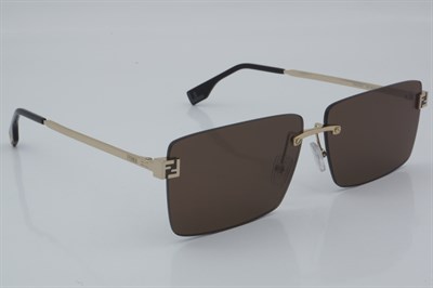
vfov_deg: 18.2
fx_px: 901
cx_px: 216
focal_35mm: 75
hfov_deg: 27.0
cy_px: 144
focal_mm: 50
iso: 100
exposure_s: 1/4
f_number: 32
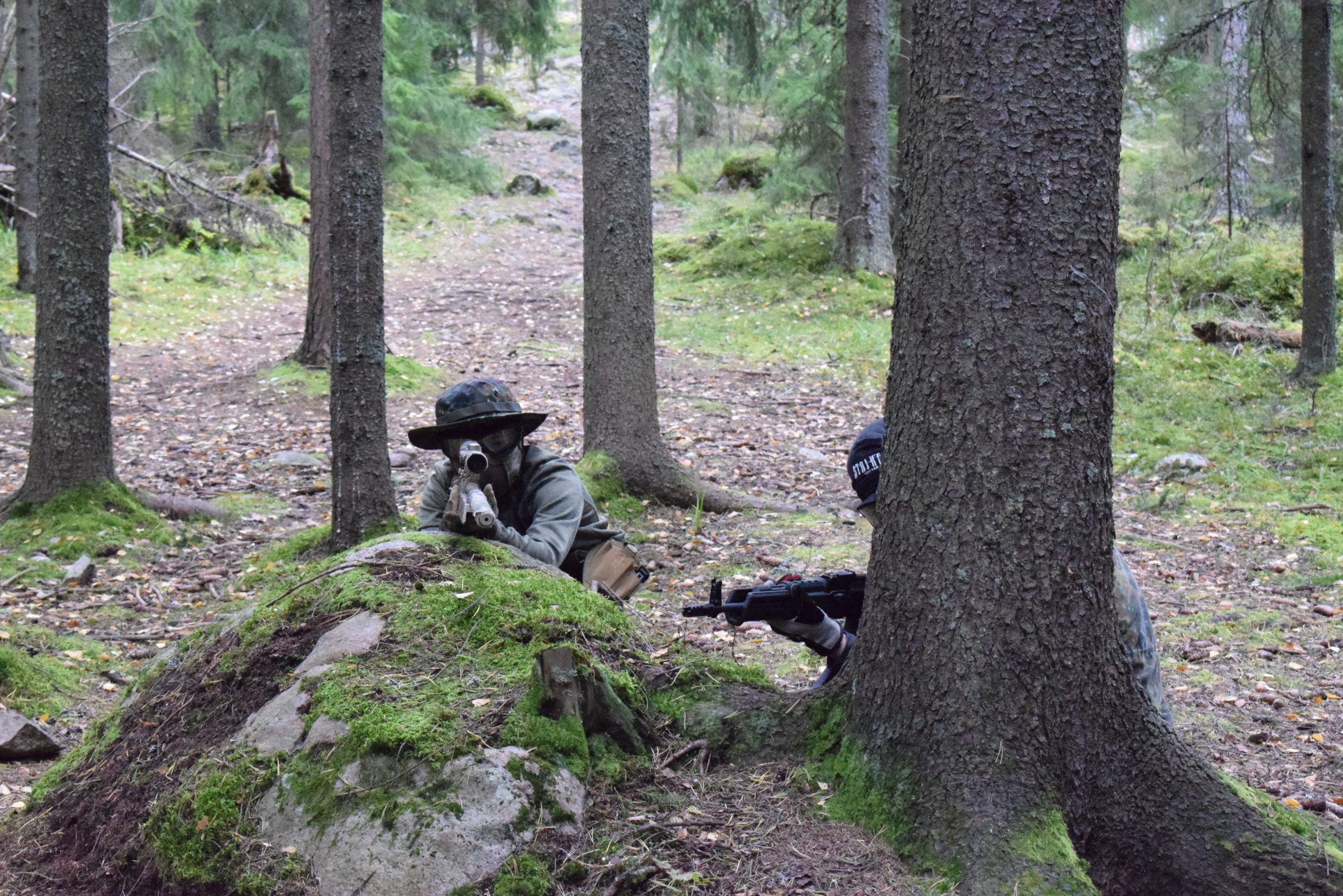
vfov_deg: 16.6
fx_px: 3078
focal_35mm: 82
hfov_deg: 24.6
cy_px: 448
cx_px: 672
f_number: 10
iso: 12800
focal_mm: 55
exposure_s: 1/400
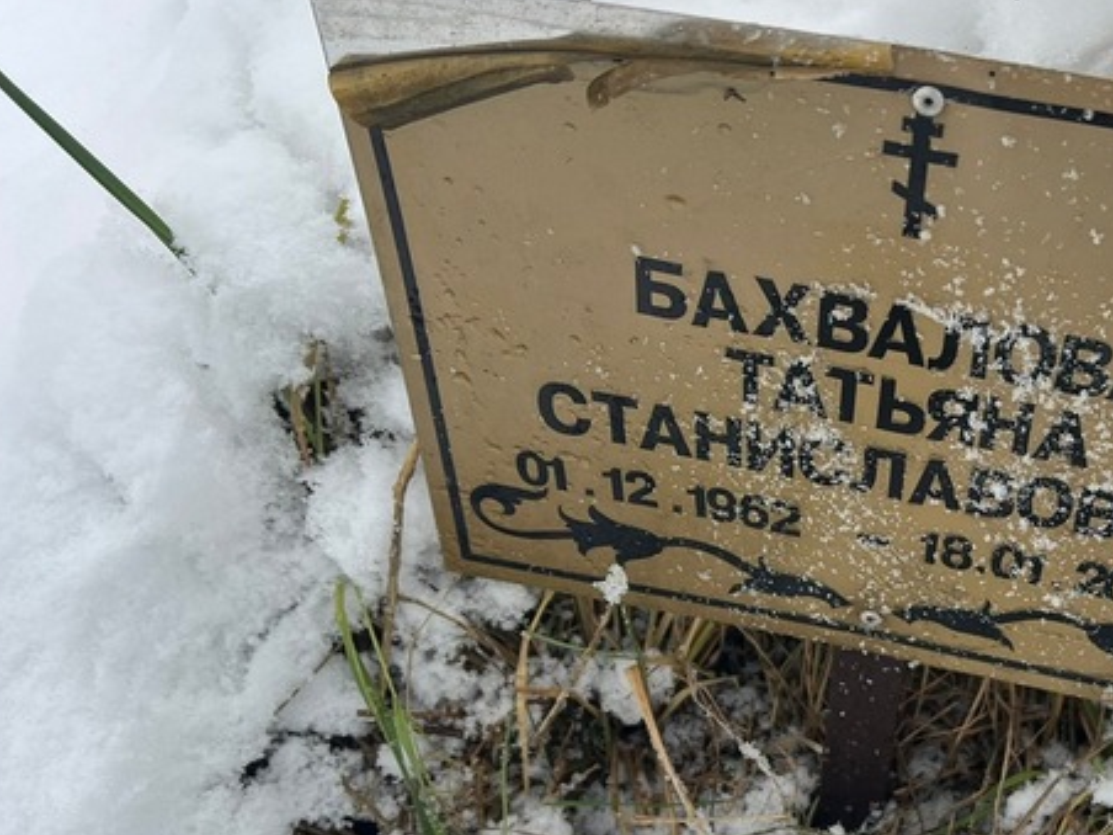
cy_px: 512
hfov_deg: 39.4
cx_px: 909
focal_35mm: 46
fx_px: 1479
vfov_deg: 31.4
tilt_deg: -55.5
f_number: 1.5
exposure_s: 1/255
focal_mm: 5.7
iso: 40
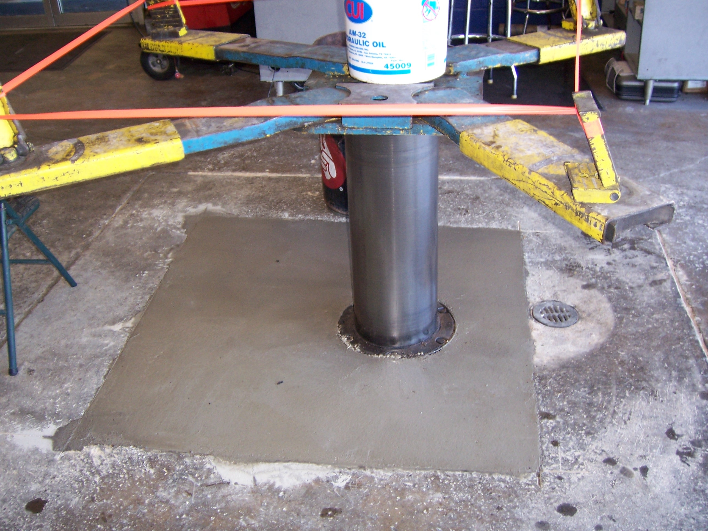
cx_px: 354
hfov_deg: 51.4
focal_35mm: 36
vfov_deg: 39.7
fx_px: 736
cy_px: 266
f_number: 2.8
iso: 125
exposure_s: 1/60
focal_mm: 6.2
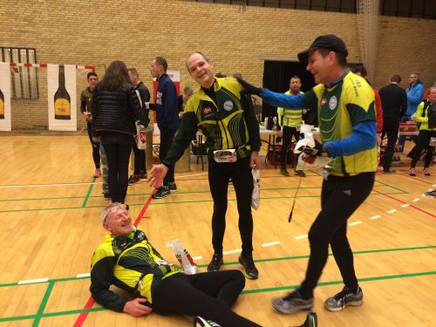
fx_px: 365
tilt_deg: -11.2
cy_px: 164
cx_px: 218
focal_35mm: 29
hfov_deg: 61.7
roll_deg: +0.4
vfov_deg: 48.2
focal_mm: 4.15
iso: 200
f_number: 2.2
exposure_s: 1/33
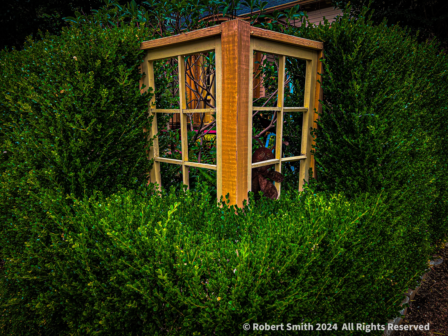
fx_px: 336
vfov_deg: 53.1
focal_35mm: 26
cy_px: 168
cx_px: 224
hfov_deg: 67.3
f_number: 1.5
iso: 50
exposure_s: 1/800
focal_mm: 5.7
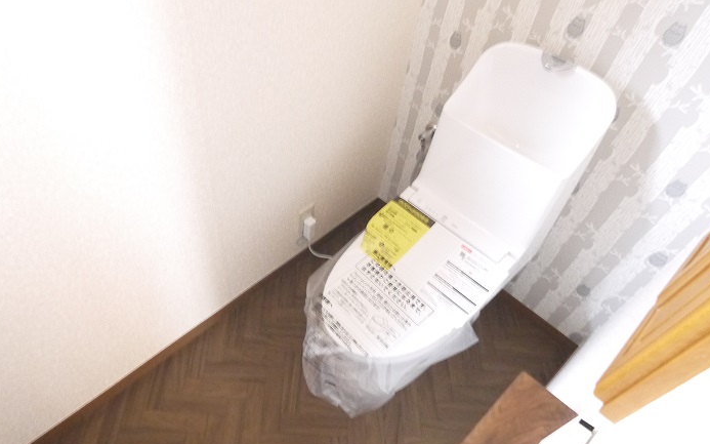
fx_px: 464
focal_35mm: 24
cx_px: 290
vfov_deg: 51.1
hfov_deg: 74.1
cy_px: 225
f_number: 4
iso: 1600
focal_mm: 7
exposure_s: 1/8
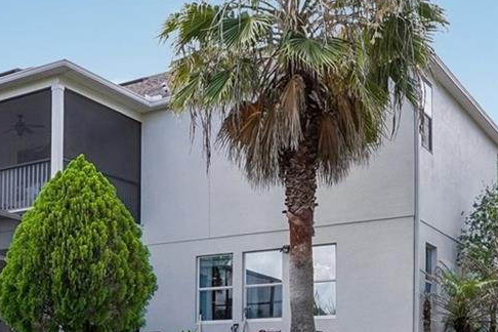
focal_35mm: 56
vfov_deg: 24.1
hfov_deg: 30.6
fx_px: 775
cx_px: -88
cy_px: 224
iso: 200
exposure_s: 1/30
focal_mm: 17
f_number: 20
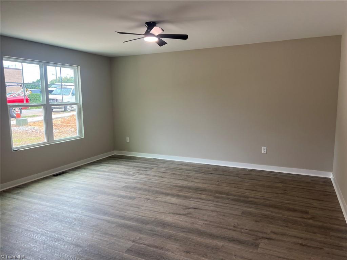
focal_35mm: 26
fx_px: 261
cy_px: 130
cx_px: 174
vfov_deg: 53.1
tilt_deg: -7.6
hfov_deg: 67.3
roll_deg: +0.7
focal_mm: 5.7
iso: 50
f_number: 1.5
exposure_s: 1/159
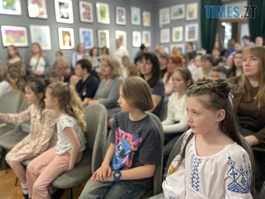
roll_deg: +2.2
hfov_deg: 67.3
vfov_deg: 53.1
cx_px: 132
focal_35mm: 26
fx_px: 199
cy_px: 100
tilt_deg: -10.7
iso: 160
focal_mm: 4.2
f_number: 1.6
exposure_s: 1/50
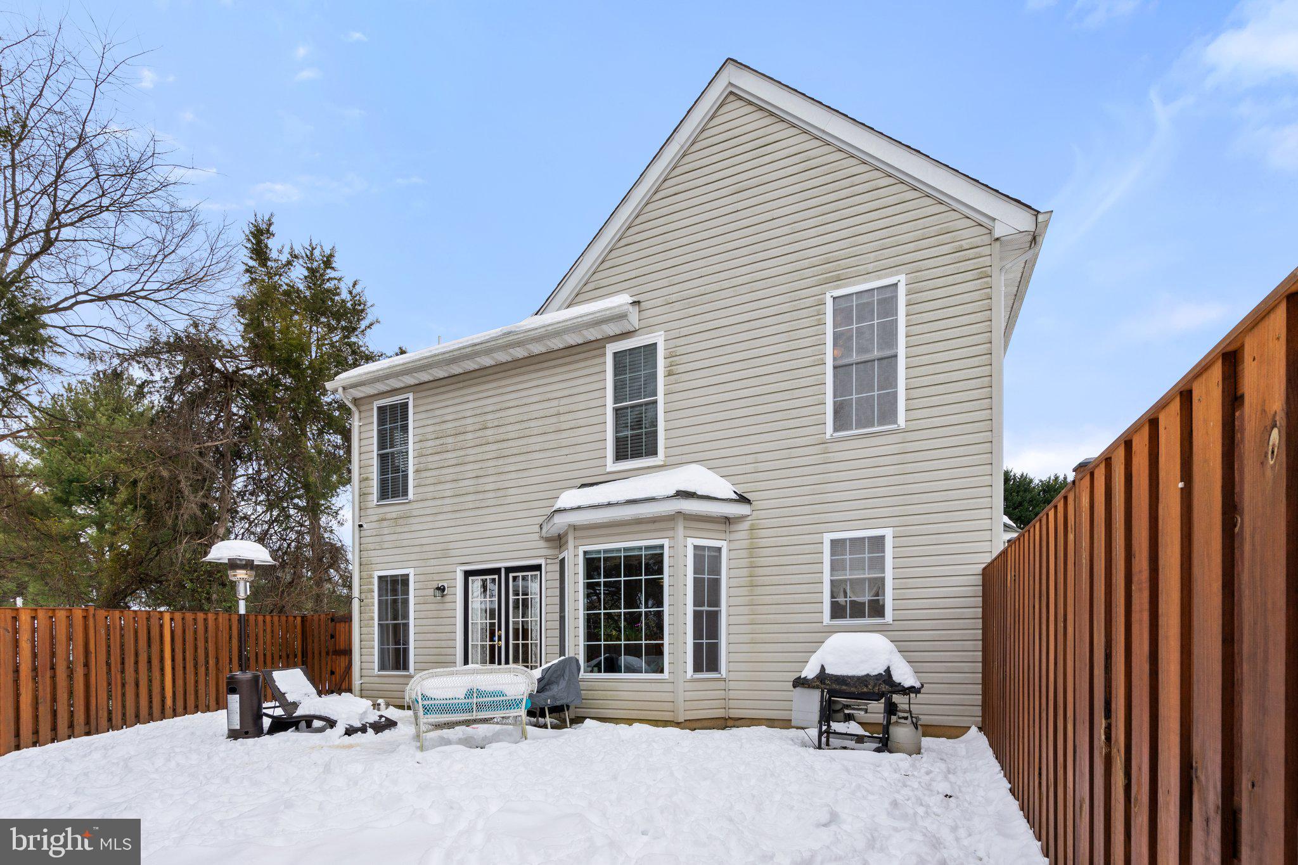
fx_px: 577
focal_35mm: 16
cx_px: 649
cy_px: 432
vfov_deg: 73.7
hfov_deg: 96.7
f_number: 13
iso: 200
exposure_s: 1/200
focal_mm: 16
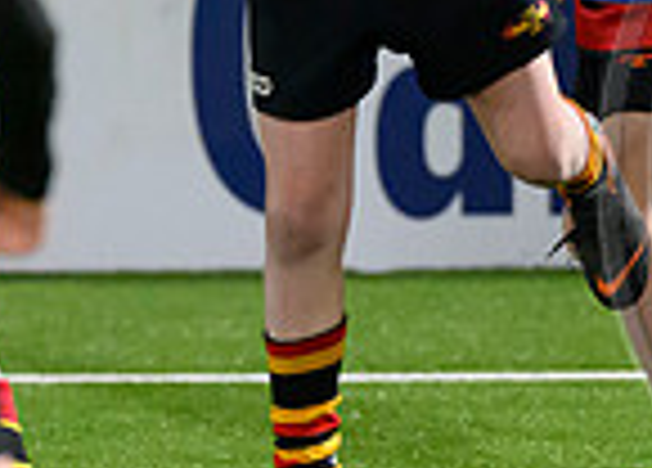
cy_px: 448
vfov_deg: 1.3
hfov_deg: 1.8
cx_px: 685
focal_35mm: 1091
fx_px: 20231
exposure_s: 1/1000
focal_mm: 200
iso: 6400
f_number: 3.2
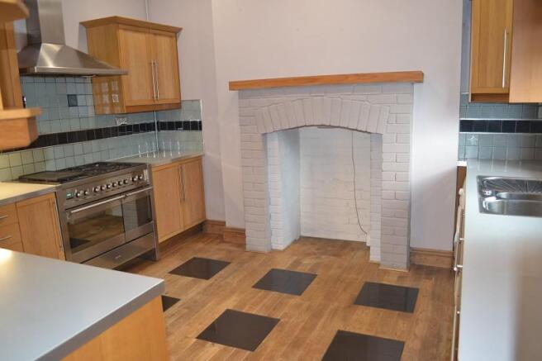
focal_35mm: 27
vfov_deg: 47.9
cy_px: 180
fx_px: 406
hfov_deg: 67.4
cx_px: 271
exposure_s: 1/30
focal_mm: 18
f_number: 3.5
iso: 800
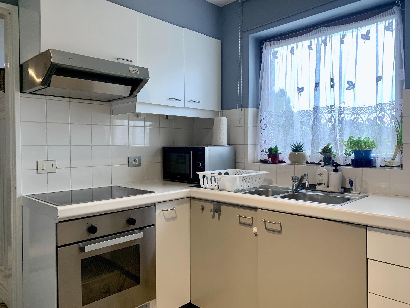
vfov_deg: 53.1
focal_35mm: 26
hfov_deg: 67.3
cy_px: 154
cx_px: 205
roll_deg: -0.2
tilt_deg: +0.2
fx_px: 308
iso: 100
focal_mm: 4.25
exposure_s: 1/100
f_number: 1.8
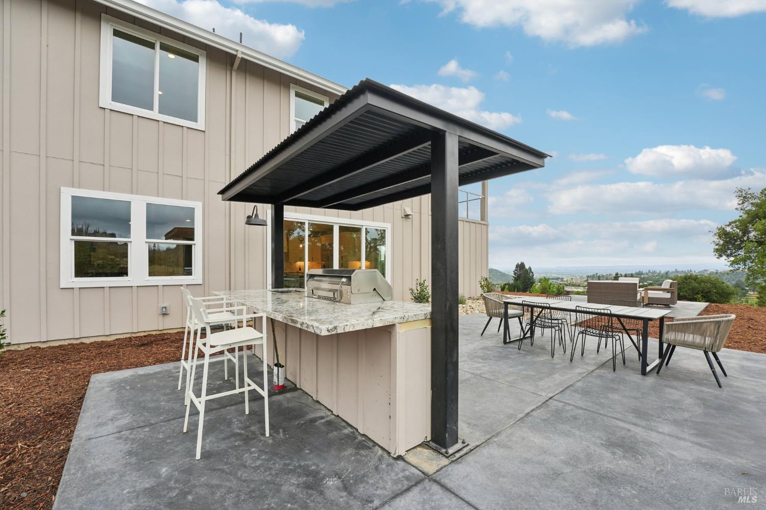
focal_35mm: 14
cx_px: 383
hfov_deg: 104.3
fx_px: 298
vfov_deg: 81.2
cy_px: 255
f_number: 8
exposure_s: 1/320
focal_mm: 14
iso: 640
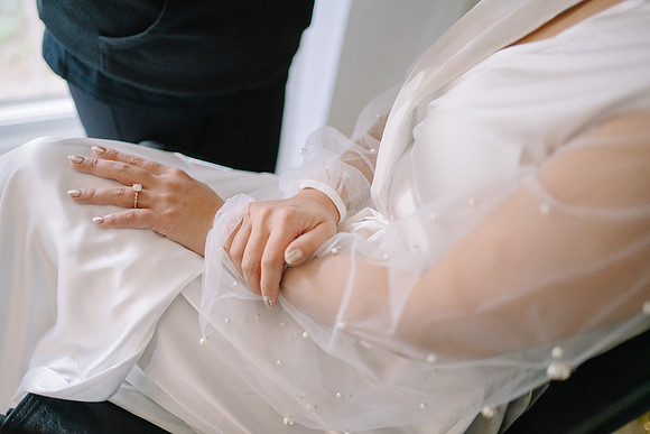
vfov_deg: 37.9
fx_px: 632
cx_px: 325
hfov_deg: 54.4
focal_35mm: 35
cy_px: 217
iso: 3200
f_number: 1.8
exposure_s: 1/200
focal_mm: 35
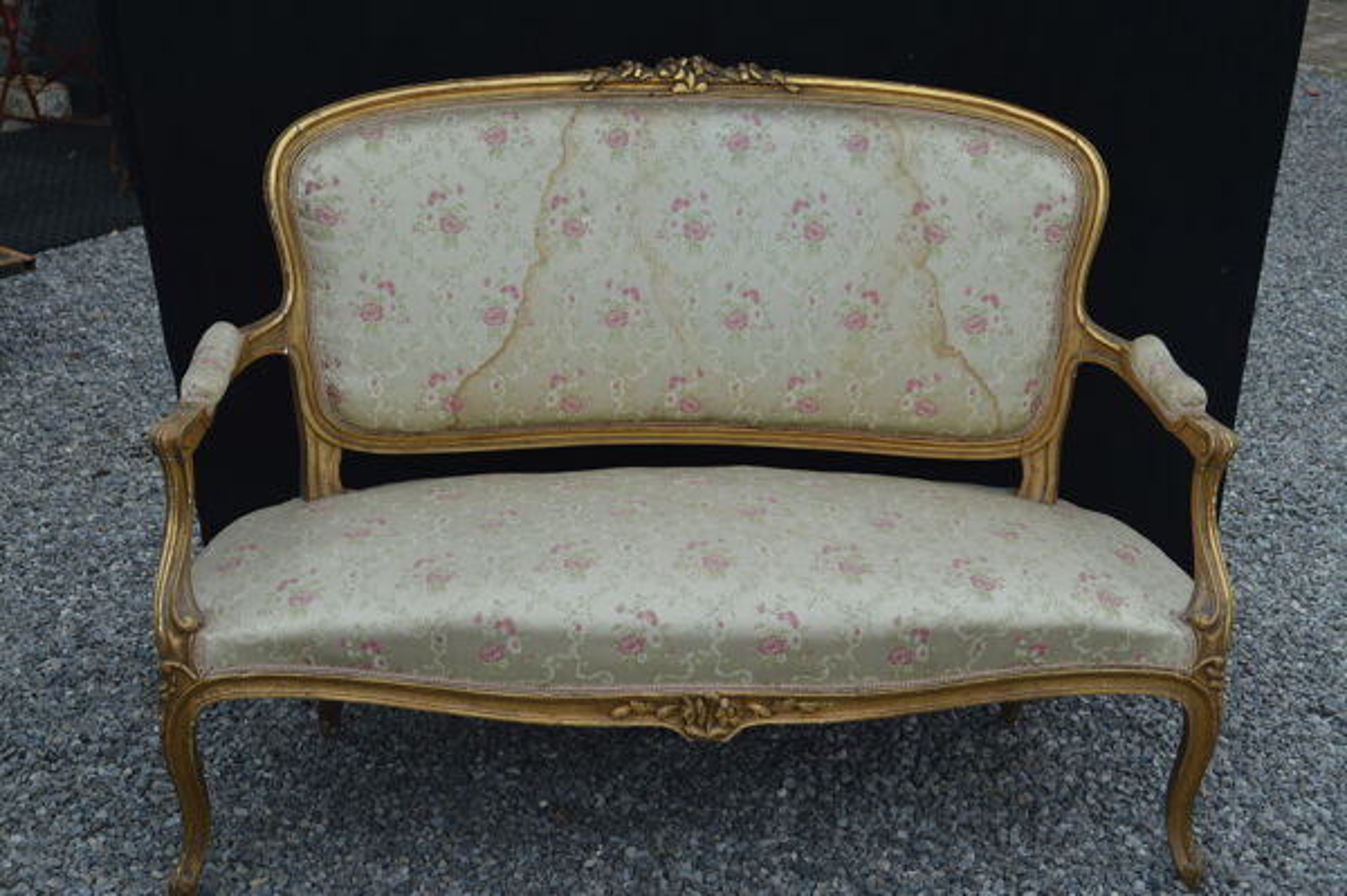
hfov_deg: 38.9
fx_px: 1907
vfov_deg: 26.4
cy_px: 448
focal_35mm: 51
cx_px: 674
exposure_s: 1/200
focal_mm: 34
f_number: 6.3
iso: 100
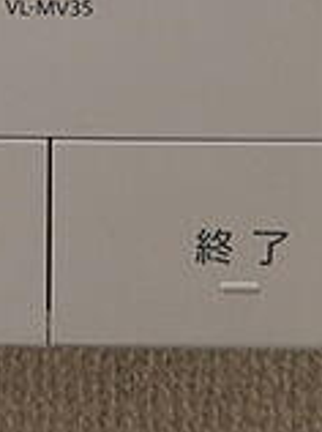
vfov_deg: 23.4
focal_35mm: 70
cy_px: -178
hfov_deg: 20.6
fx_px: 871
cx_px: 38
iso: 320
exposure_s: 1/30
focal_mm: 4
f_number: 3
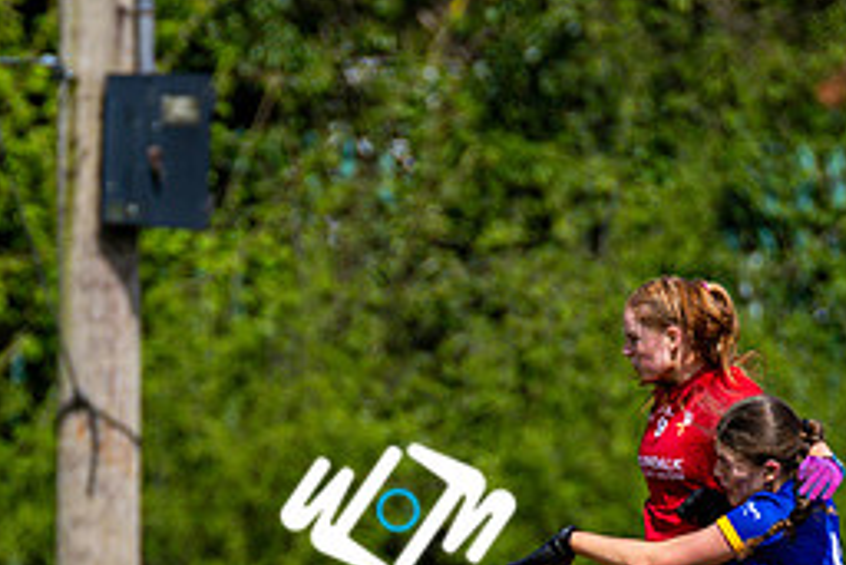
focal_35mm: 1103
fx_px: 25934
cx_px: 331
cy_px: 601
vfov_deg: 1.2
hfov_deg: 1.9
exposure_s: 1/6400
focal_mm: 300
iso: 200
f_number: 2.8
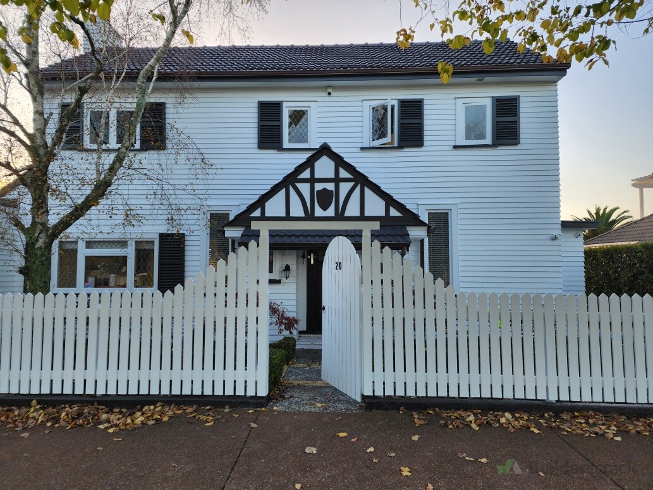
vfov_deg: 58.9
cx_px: 326
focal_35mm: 23
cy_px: 245
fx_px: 434
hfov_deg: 73.9
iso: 32
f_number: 1.8
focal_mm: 6.4
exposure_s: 1/180
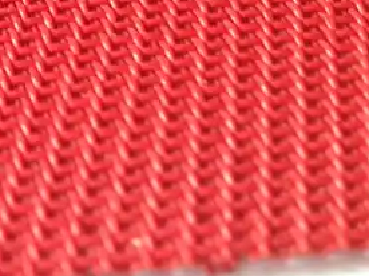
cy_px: -126
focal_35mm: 127
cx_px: -167
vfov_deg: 11.2
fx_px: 1351
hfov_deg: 14.6
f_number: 2.4
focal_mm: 4.28
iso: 64
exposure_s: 1/60
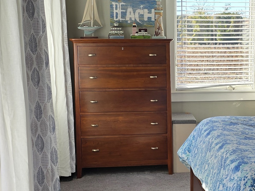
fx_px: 523
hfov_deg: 27.0
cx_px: 193
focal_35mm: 71
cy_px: 101
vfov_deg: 20.7
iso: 12
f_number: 1.7
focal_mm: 6.3
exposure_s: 1/180
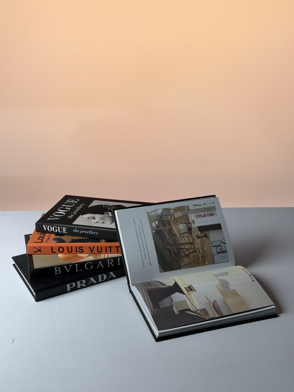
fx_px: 544
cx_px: 147
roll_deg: +0.0
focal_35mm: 48
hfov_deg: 30.3
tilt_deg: -23.5
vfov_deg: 39.7
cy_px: 196
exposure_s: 1/100
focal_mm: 6.76
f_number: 1.78
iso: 125
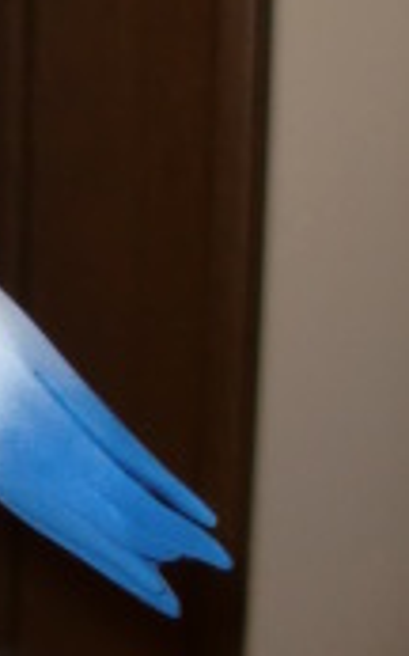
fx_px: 2517
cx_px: -390
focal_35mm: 141
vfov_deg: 14.8
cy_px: 292
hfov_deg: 8.8
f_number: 2.8
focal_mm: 6.3
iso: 125
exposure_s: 1/30
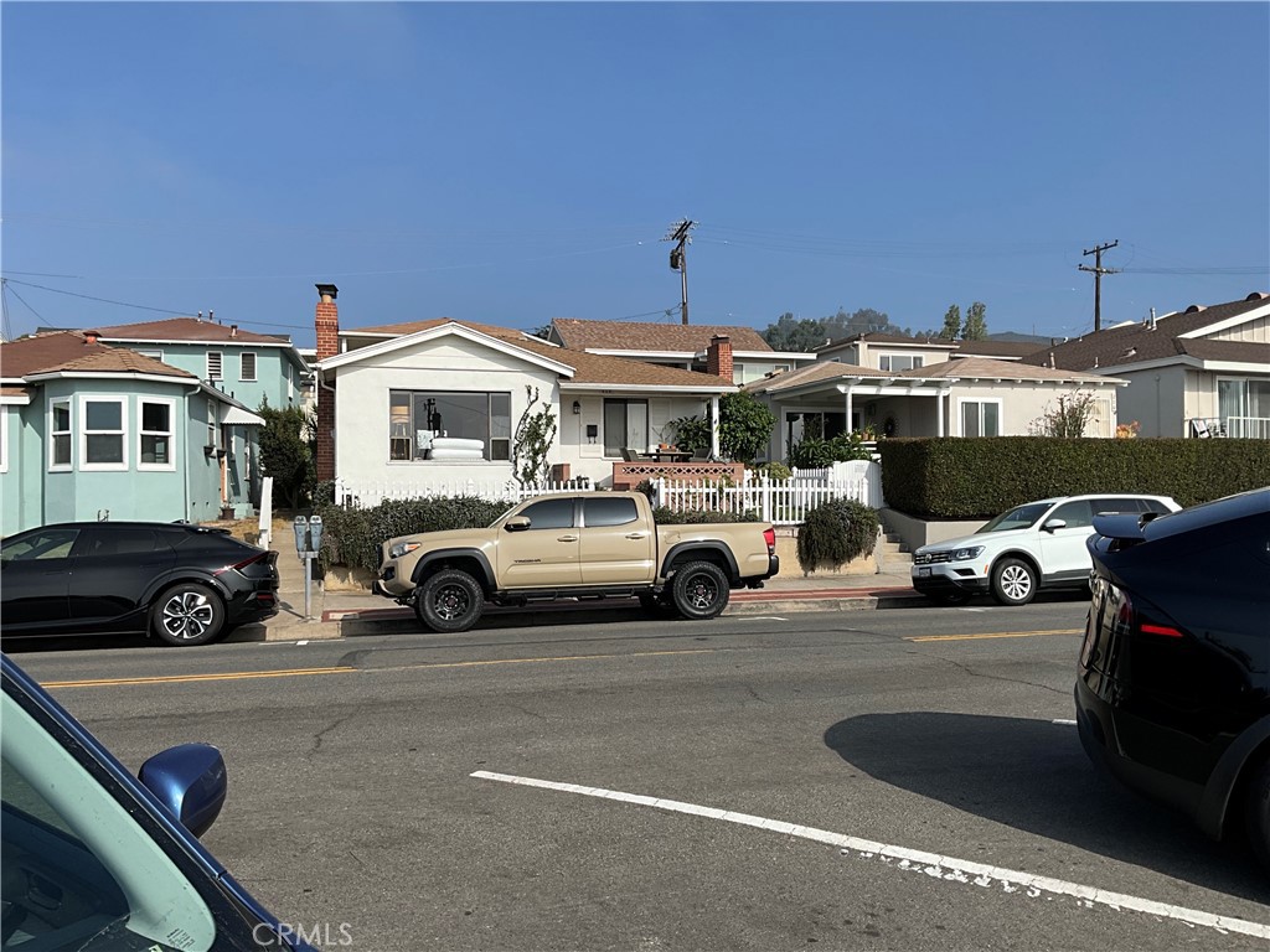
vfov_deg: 48.2
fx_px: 1064
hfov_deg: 61.7
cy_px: 476
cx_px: 635
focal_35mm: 29
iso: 25
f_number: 1.8
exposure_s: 1/2801
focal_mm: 3
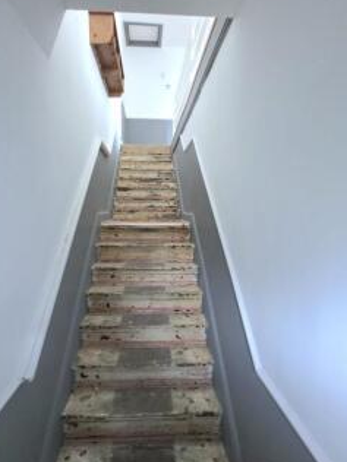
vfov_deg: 87.6
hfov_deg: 71.4
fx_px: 241
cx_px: 154
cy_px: 251
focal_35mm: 18
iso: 250
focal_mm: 2.2
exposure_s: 1/6.68
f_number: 1.9
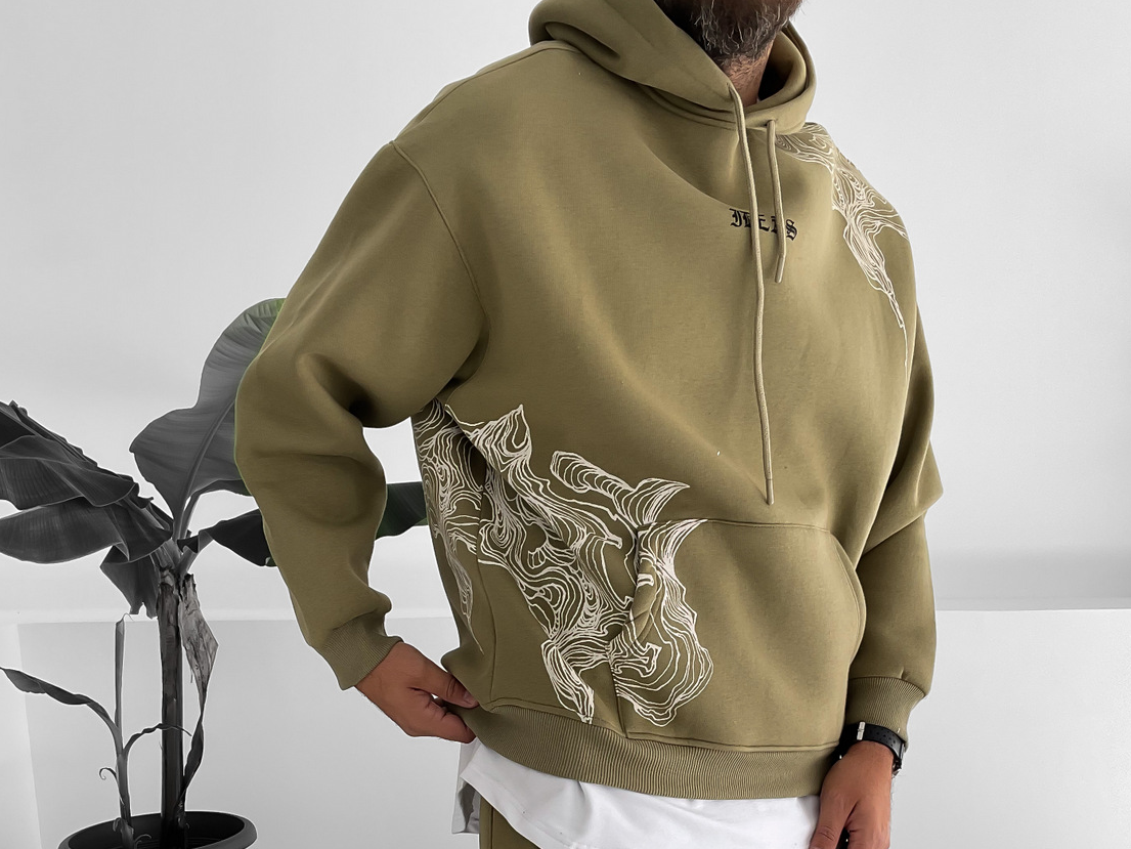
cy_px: 776
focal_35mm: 42
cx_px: 586
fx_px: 1372
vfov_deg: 32.5
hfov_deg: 44.8
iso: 16
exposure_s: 1/130
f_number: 1.8
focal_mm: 3
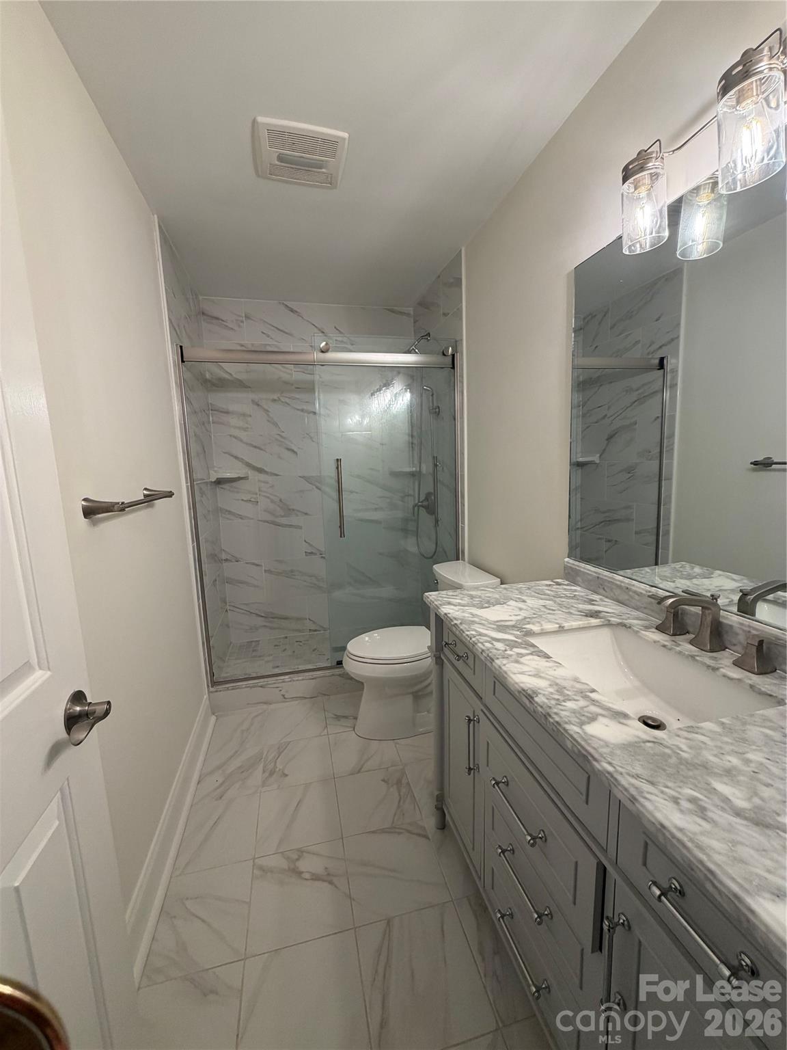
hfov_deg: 85.7
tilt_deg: -8.7
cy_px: 525
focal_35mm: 14
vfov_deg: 102.1
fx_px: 424
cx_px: 394
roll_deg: +2.5
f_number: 2.2
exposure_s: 1/120
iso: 160
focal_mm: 2.22
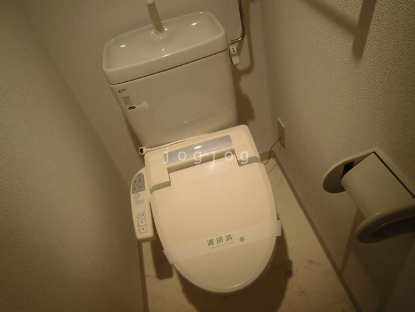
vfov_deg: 53.1
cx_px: 208
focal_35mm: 26
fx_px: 312
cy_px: 156
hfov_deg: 67.3
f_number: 2.8
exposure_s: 1/60
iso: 200
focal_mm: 4.7
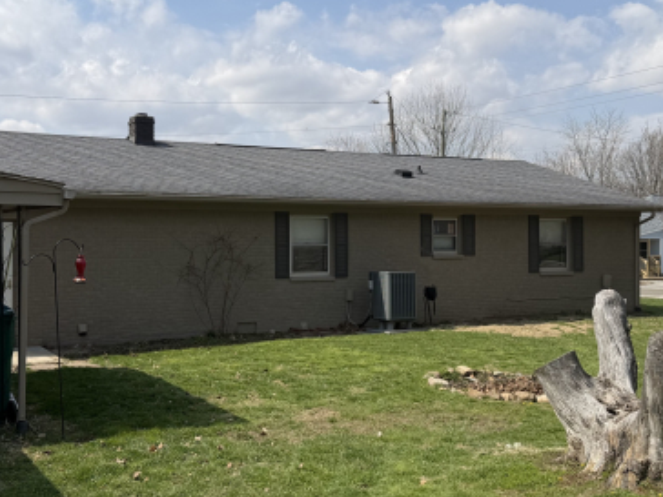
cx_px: 280
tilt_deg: +1.3
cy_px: 237
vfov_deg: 32.9
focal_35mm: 44
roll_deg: -0.1
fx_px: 843
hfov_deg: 42.8
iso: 80
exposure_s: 1/6173
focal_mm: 6.76
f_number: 1.78
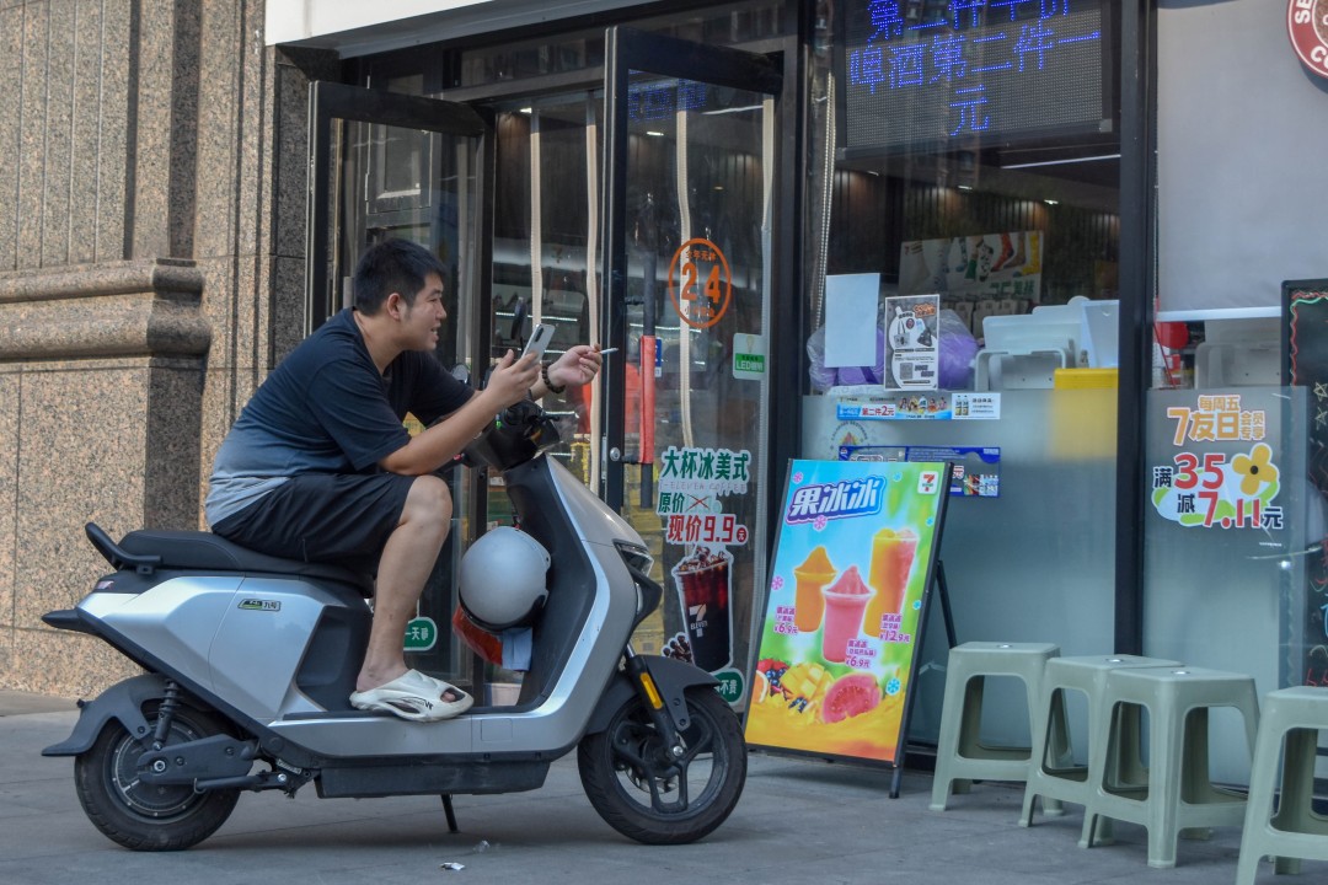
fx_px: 1881
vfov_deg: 26.5
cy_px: 442
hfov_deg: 38.9
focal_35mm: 51
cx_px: 664
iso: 400
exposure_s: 1/1500
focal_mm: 34
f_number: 5.6
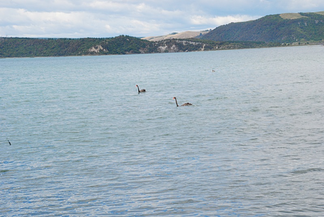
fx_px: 892
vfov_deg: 13.9
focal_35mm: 99
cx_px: 162
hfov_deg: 20.6
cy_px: 108
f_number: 36
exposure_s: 1/60
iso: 400
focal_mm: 66
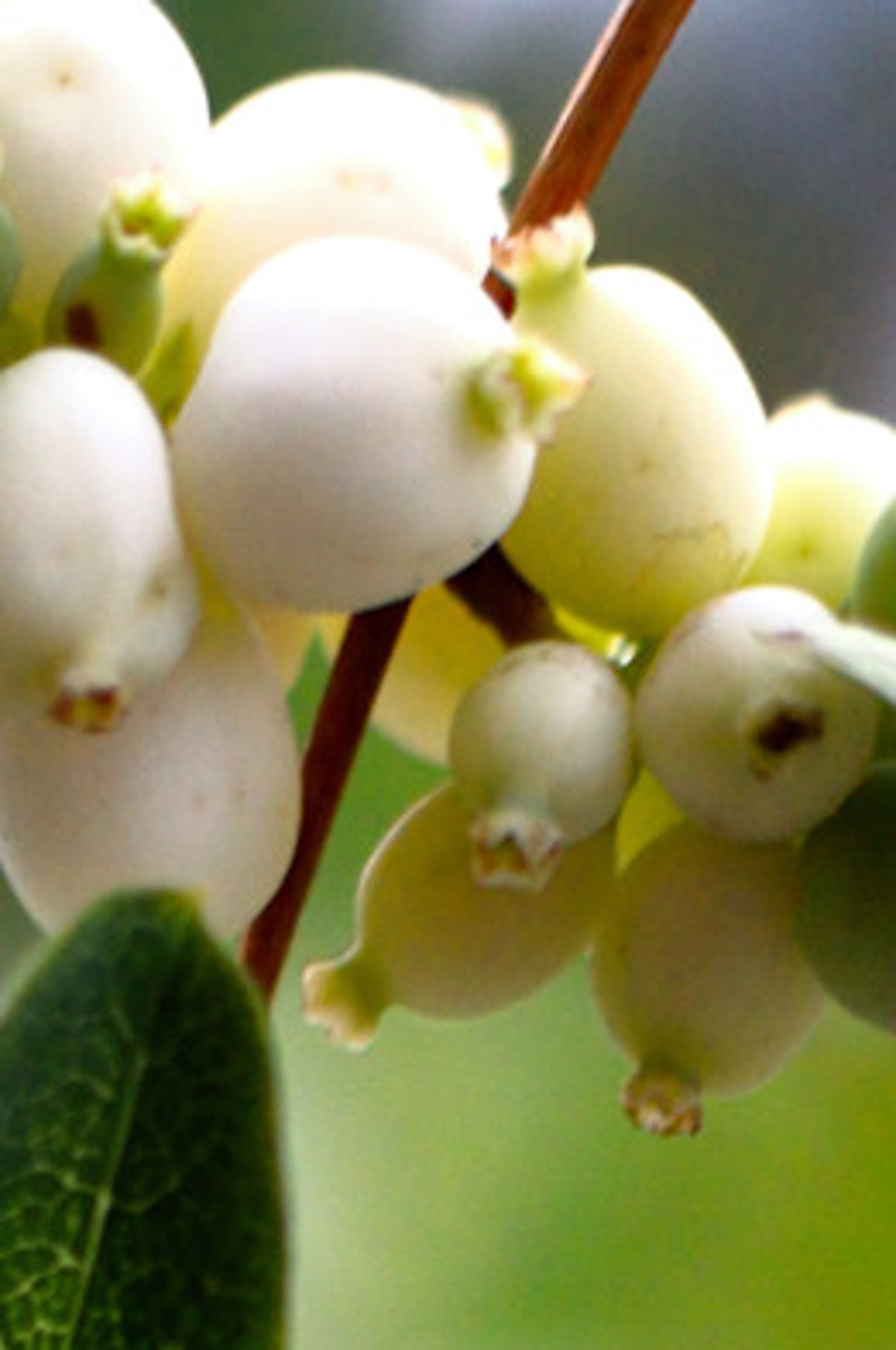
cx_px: -27
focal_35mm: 241
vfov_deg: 8.2
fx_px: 9032
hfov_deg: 5.7
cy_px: 2458
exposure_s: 1/60
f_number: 3.5
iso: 800
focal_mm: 35
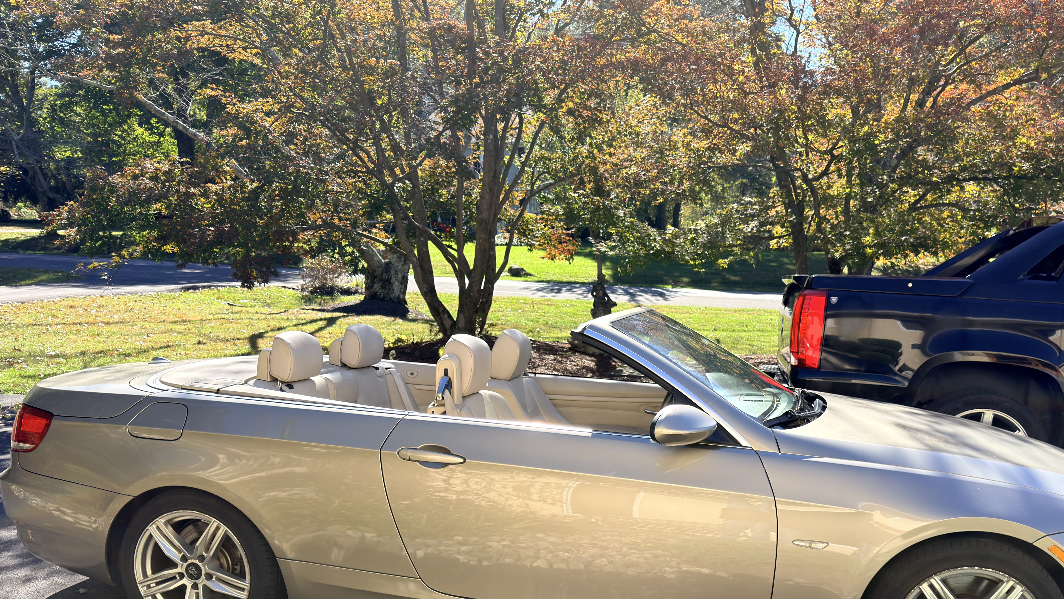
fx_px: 931
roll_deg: +0.2
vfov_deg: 34.5
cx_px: 603
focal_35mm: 33
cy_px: 486
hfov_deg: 59.3
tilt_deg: -16.5
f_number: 1.78
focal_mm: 6.76
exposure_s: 1/1242
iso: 64
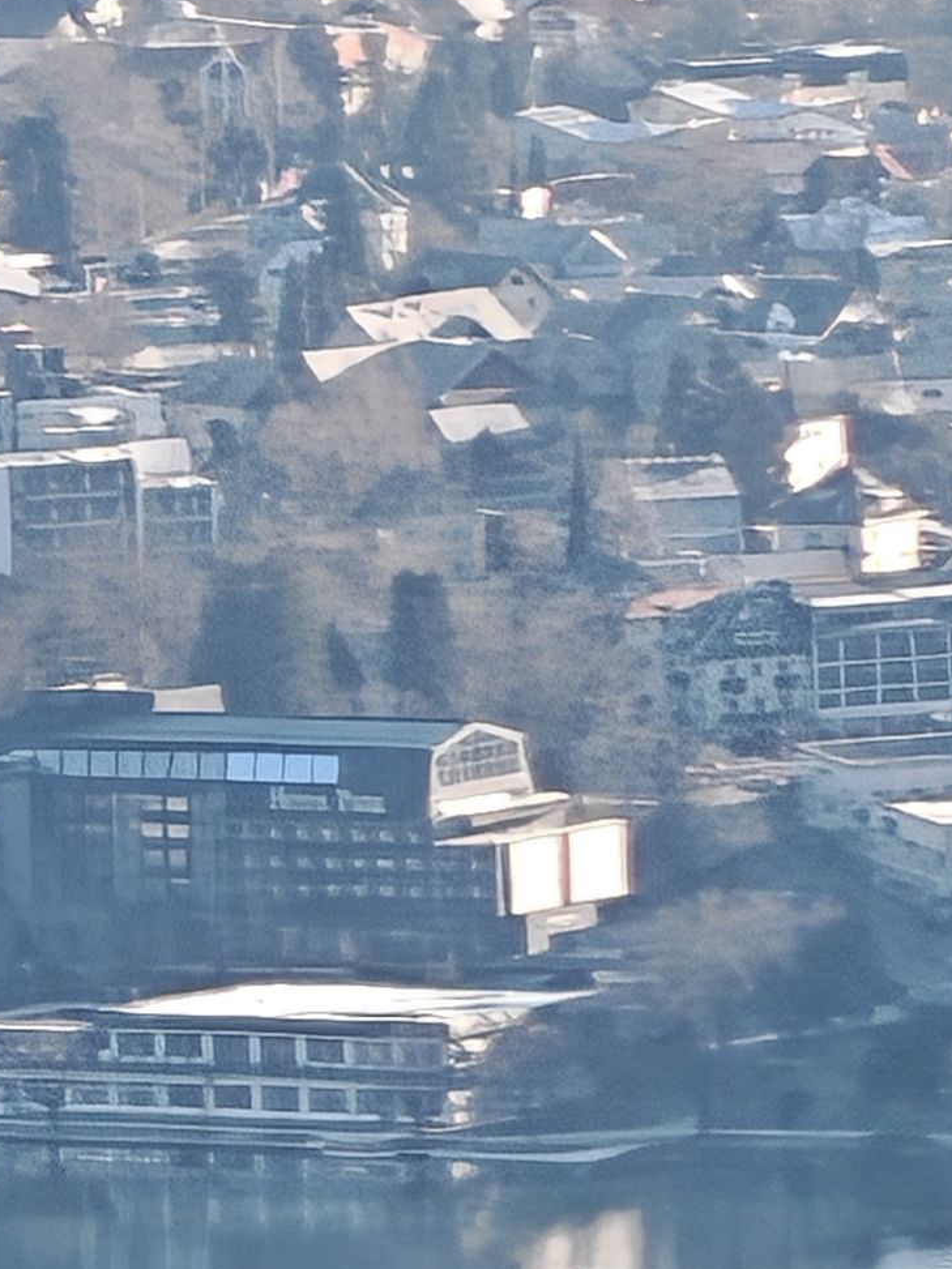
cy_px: 242
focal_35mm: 1308
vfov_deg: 1.5
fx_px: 47963
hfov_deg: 1.1
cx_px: 767
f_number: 2.6
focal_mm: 15.38
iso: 80
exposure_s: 1/170
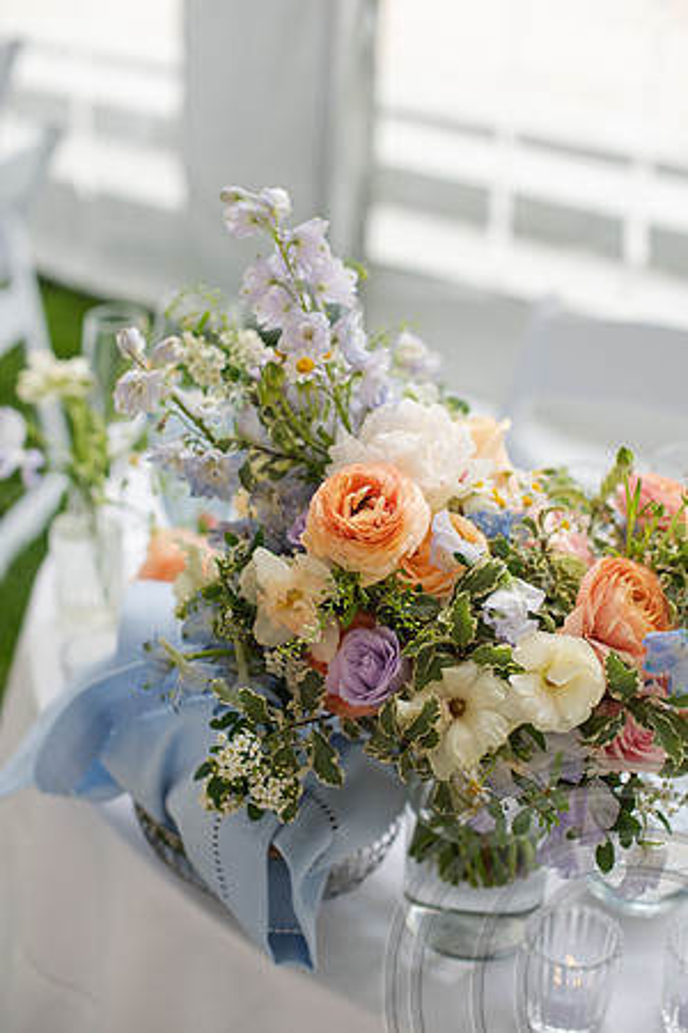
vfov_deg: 39.6
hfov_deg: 27.0
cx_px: 344
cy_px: 516
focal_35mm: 50
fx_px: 1433
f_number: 3.5
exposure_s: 1/250
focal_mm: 50
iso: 280
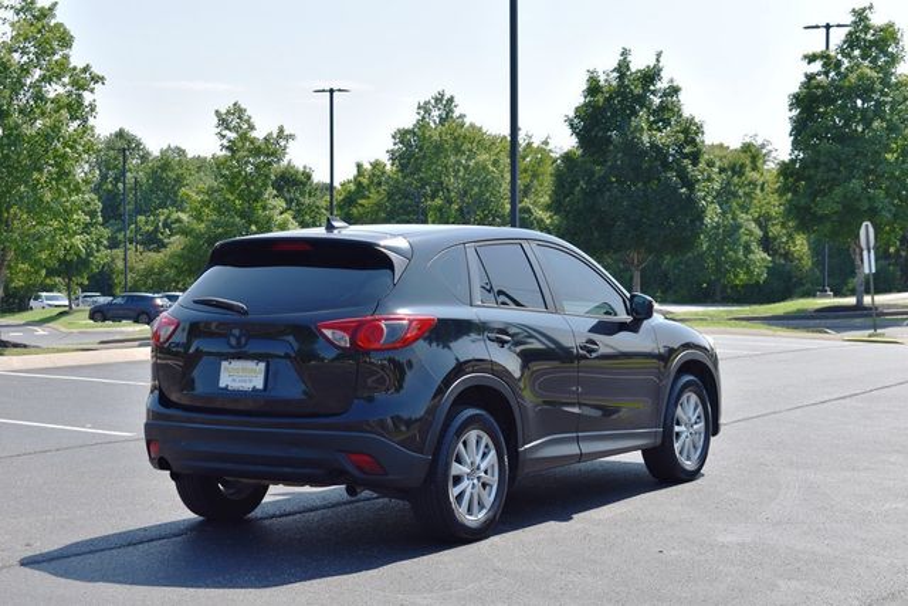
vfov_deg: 19.7
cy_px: 303
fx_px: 1741
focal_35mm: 69
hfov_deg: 29.2
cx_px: 454
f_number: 8
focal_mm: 46
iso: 125
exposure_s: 1/250
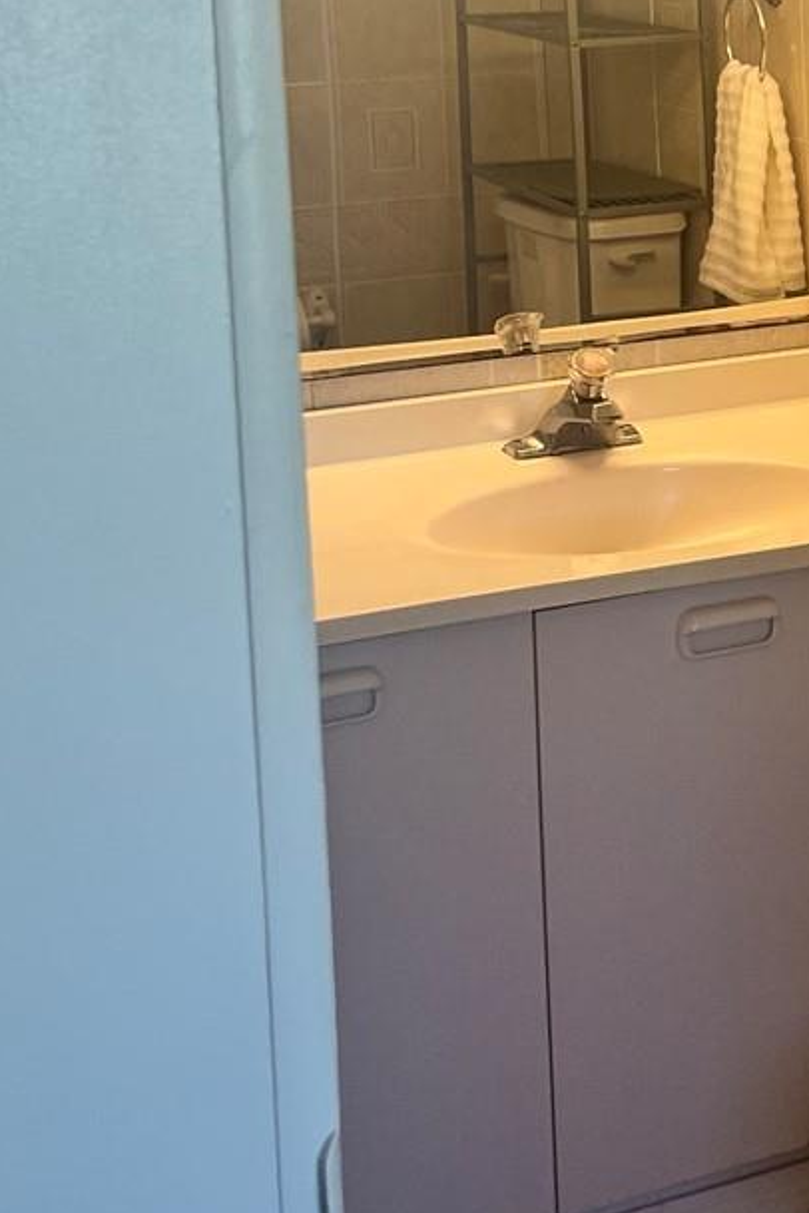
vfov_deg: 27.5
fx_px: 2393
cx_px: 950
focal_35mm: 71
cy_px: 137
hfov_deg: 18.3
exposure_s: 1/120
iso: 64
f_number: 1.6
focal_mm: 5.1
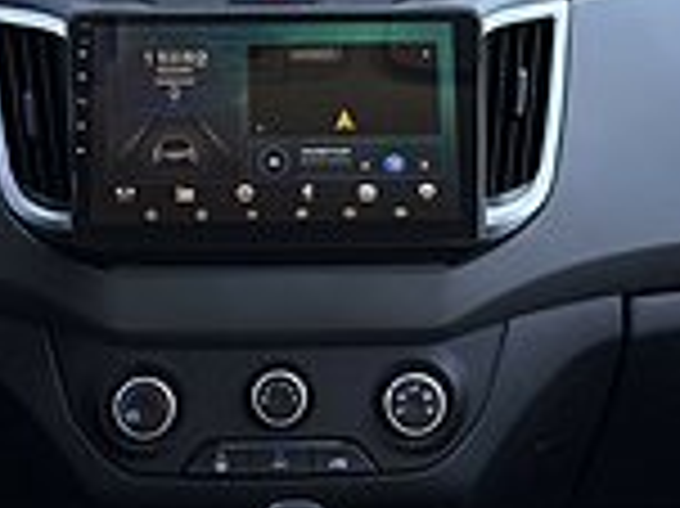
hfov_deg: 22.5
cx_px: 257
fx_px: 1708
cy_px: 88
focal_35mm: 87
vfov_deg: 16.8
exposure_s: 1/351
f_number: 1.78
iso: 100
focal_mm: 6.76
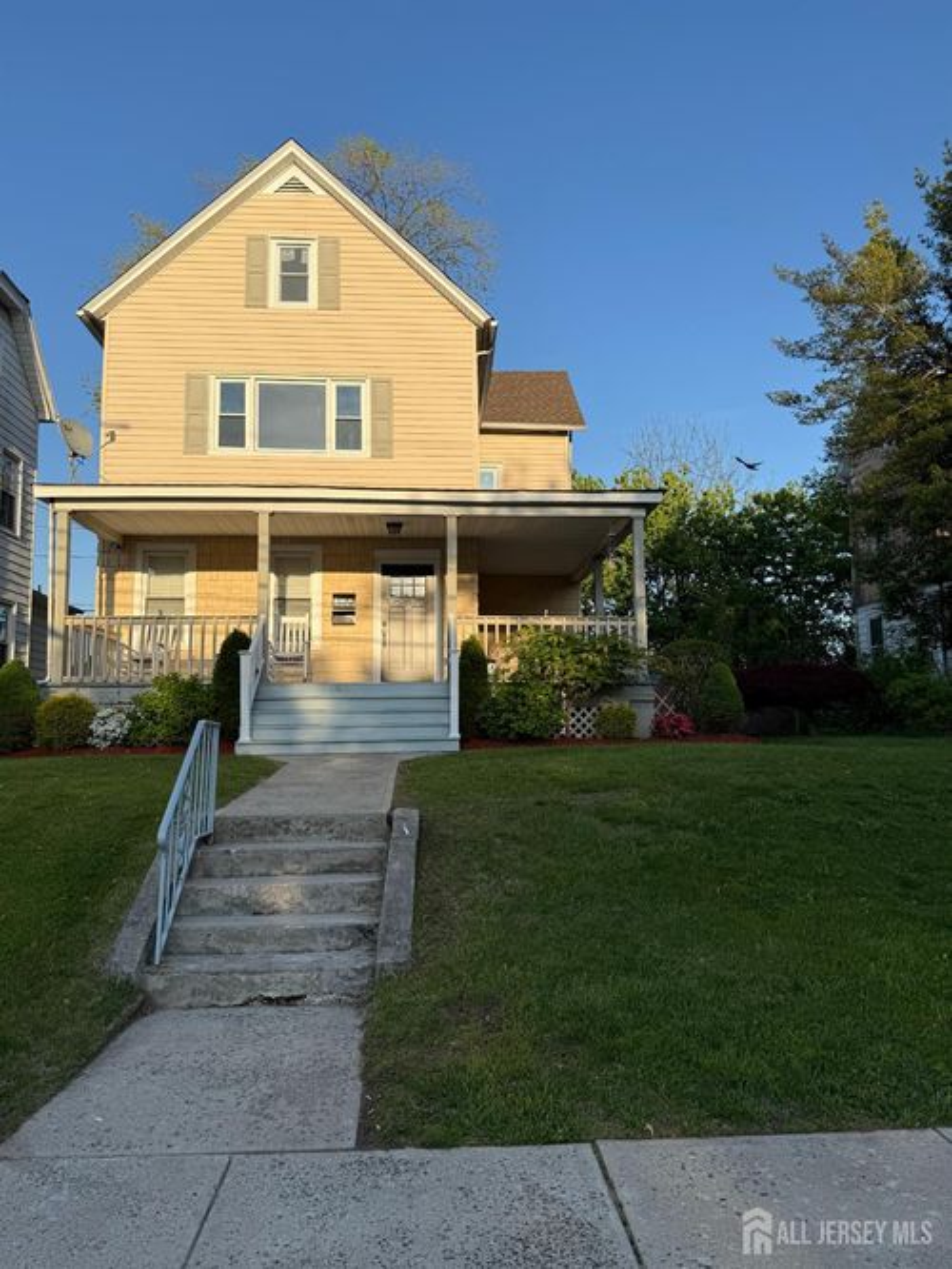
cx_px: 476
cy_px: 634
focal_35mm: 24
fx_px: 879
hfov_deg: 56.8
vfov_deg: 71.6
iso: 80
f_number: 1.78
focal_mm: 6.76
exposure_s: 1/3145
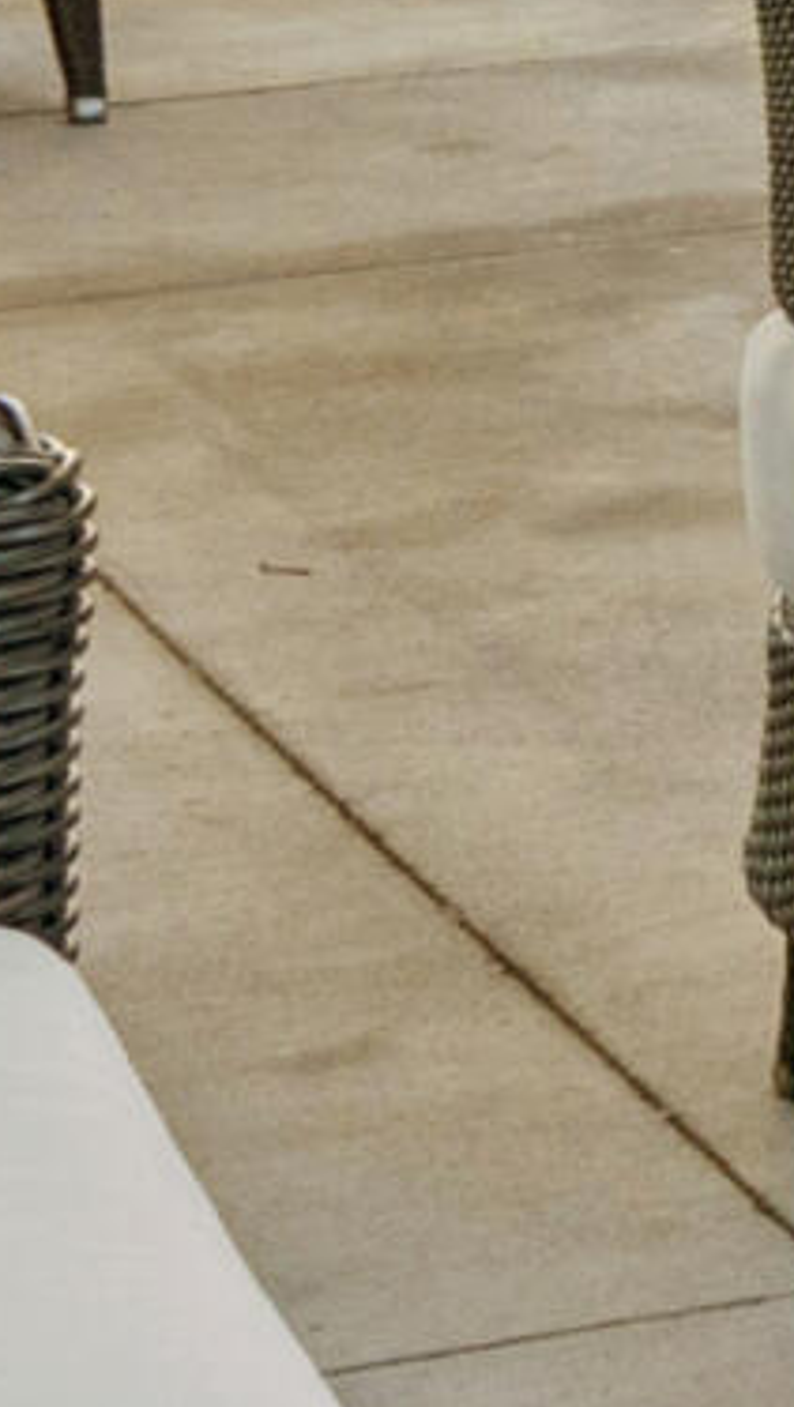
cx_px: 2311
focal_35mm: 193
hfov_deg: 5.9
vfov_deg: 10.5
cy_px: -1136
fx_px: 7208
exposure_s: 1/125
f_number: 6.3
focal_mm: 23
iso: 500
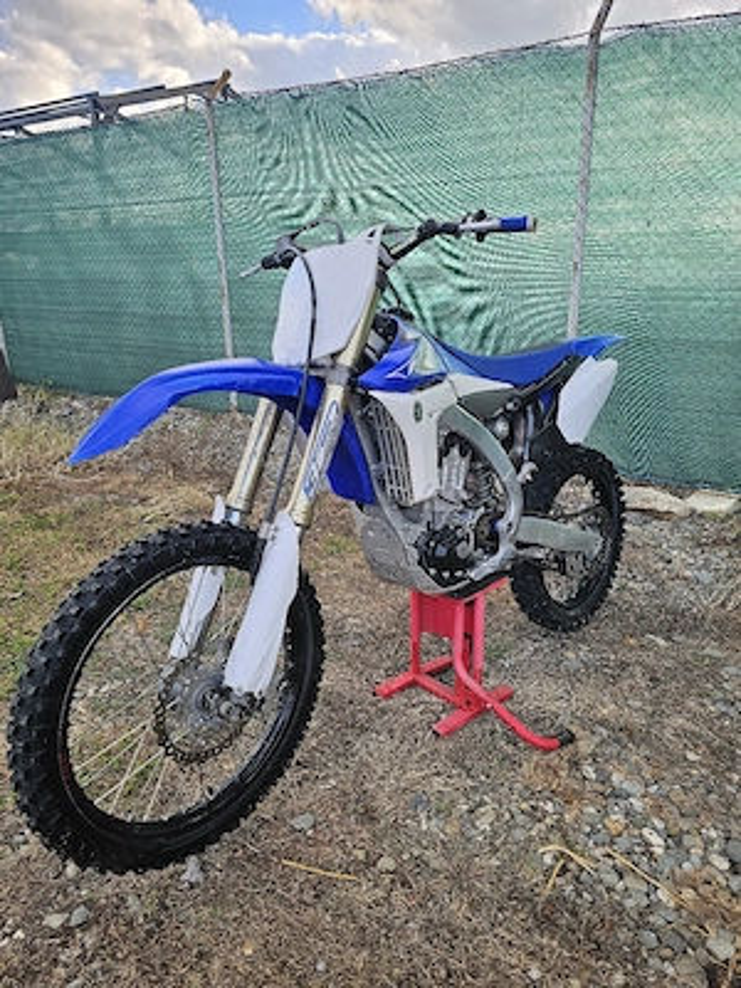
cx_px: 370
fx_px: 656
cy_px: 494
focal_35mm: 23
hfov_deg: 58.9
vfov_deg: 73.9
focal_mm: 6.3
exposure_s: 1/182
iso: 32
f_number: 1.7
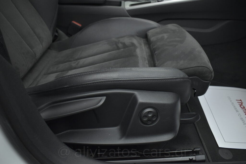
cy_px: 82
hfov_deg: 61.9
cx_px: 123
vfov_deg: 43.7
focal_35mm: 30
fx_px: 205
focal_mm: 20
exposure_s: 1/100
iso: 1600
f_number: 3.8
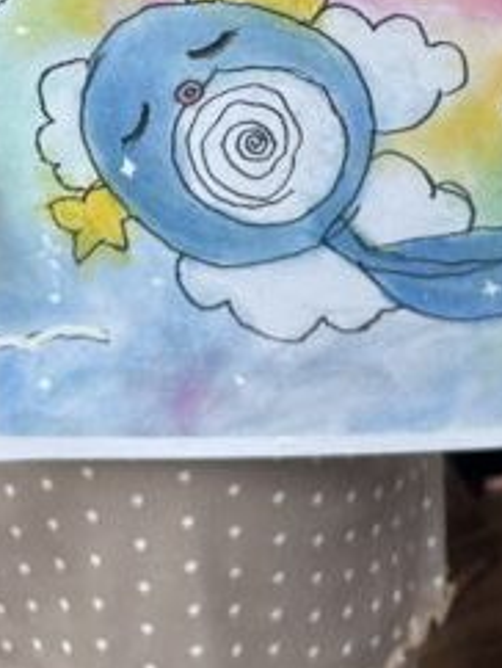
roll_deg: +5.1
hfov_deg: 15.0
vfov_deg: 18.3
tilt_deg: -23.3
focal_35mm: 99
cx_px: 226
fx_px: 1911
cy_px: -237
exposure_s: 1/100
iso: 64
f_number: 1.78
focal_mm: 6.86
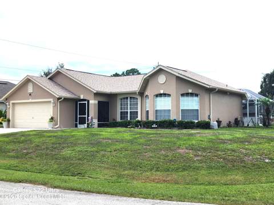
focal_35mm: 23
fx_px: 182
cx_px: 137
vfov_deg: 58.8
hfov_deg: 74.0
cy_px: 102
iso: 12
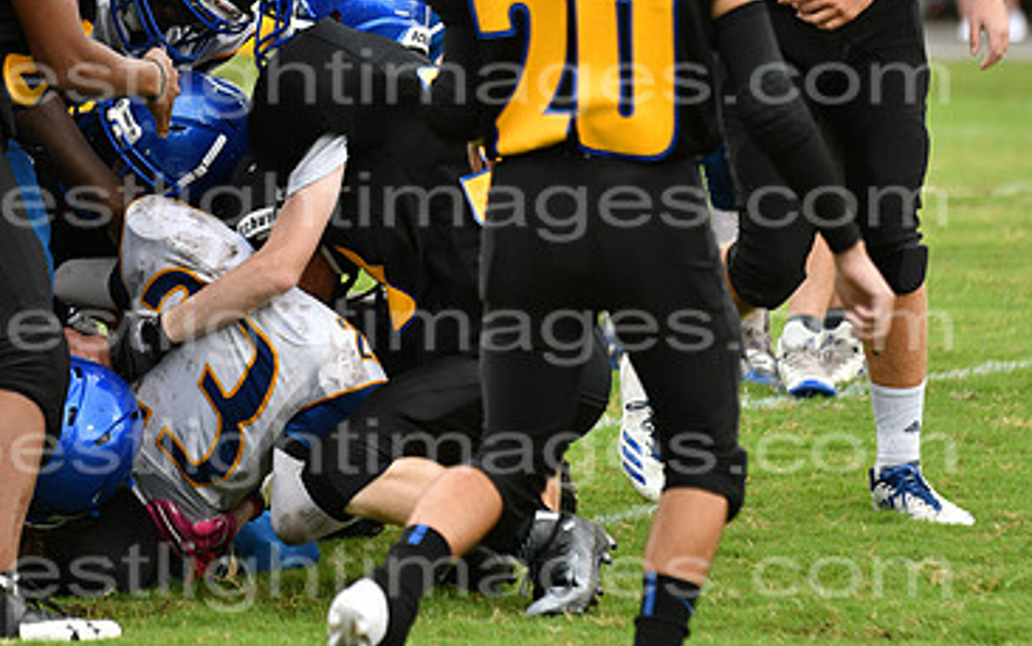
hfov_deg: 6.2
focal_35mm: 339
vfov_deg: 3.9
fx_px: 9537
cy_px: 145
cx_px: 316
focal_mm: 140
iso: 800
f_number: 3.5
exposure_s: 1/2000
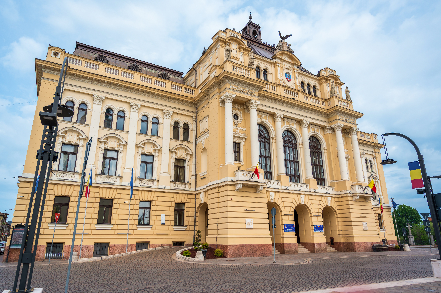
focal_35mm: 24
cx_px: 220
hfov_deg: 73.8
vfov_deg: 53.1
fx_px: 294
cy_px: 146
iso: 100
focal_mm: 24
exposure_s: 1/1250
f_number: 4
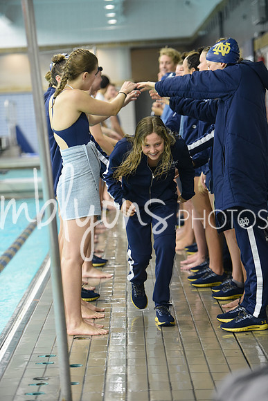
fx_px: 1339
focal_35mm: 120
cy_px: 200
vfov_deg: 17.1
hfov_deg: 11.4
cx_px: 134
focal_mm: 120
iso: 3200
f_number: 2.8
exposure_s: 1/400
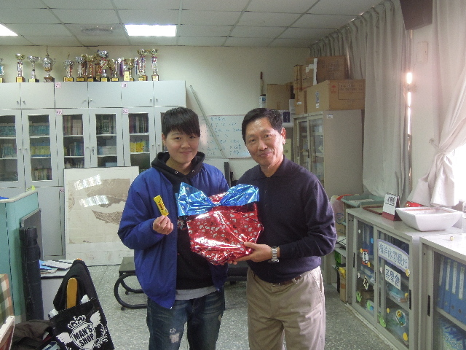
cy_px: 175
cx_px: 233
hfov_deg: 52.6
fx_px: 471
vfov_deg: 40.7
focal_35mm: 35
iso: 360
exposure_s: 1/50
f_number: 3.2
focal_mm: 6.3
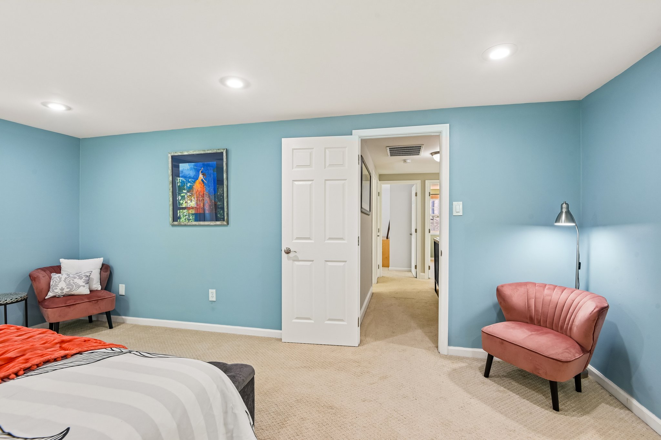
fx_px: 294
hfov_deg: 96.7
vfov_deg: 73.7
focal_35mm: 16
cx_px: 330
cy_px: 220
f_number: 8
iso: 400
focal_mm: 16
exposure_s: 1/20
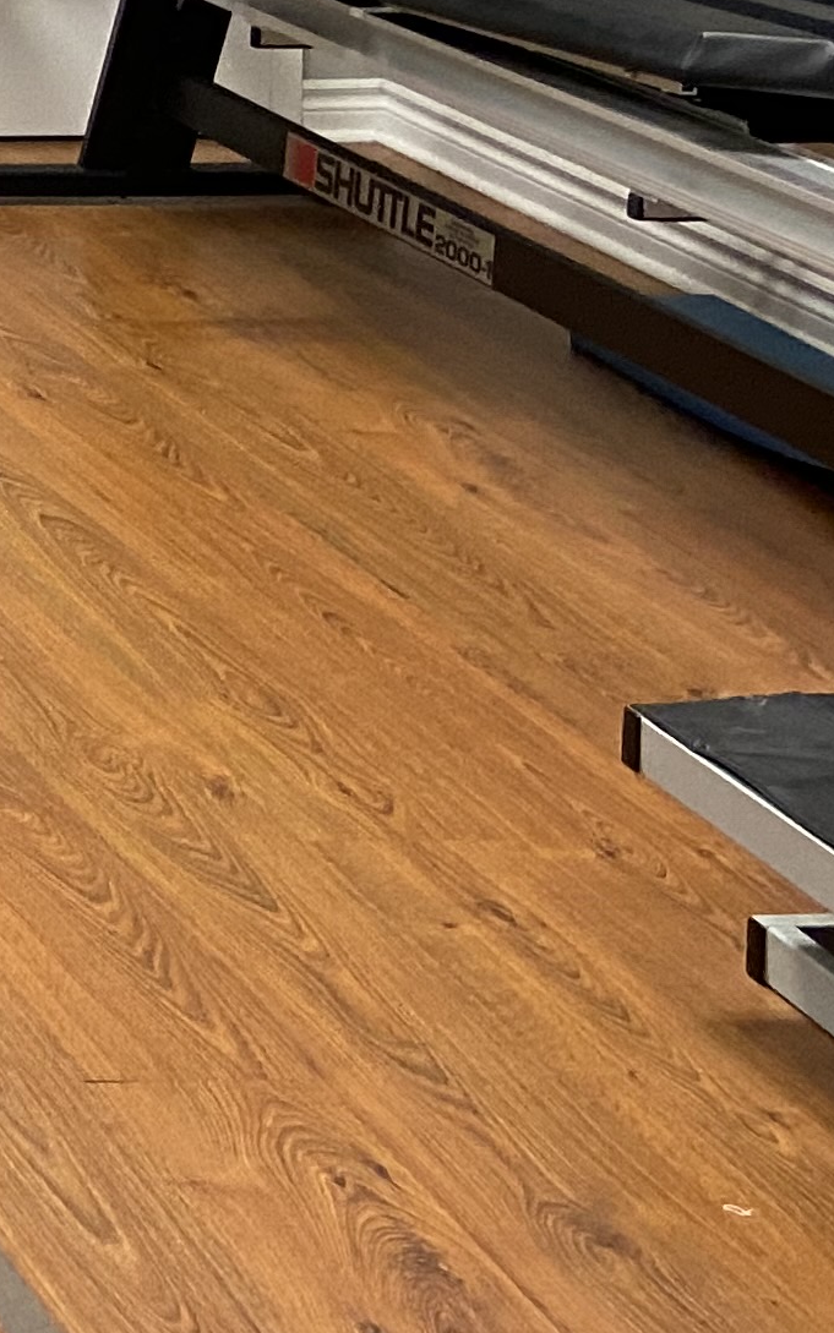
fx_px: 3708
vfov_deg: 19.1
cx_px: -1308
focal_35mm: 102
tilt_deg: -5.5
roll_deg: -0.2
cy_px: -332
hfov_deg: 10.6
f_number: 1.8
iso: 250
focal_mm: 4.25
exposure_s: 1/60
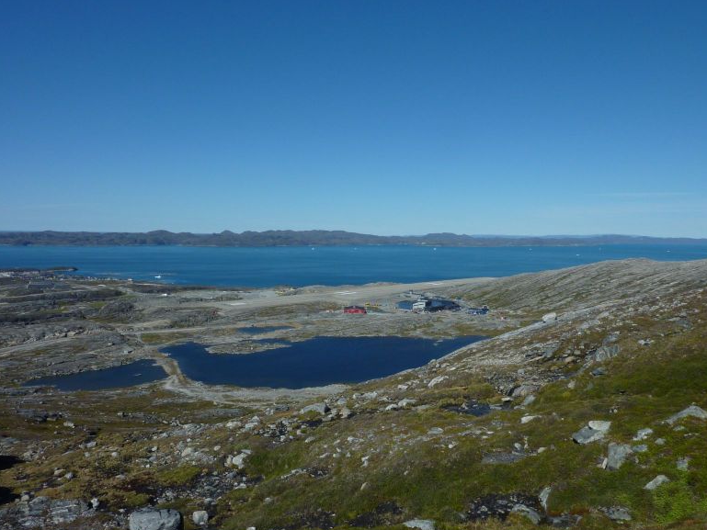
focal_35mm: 26
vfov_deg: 53.1
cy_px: 273
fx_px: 531
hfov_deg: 67.3
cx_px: 363
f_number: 5.6
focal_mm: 4.1
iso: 80
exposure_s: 1/800
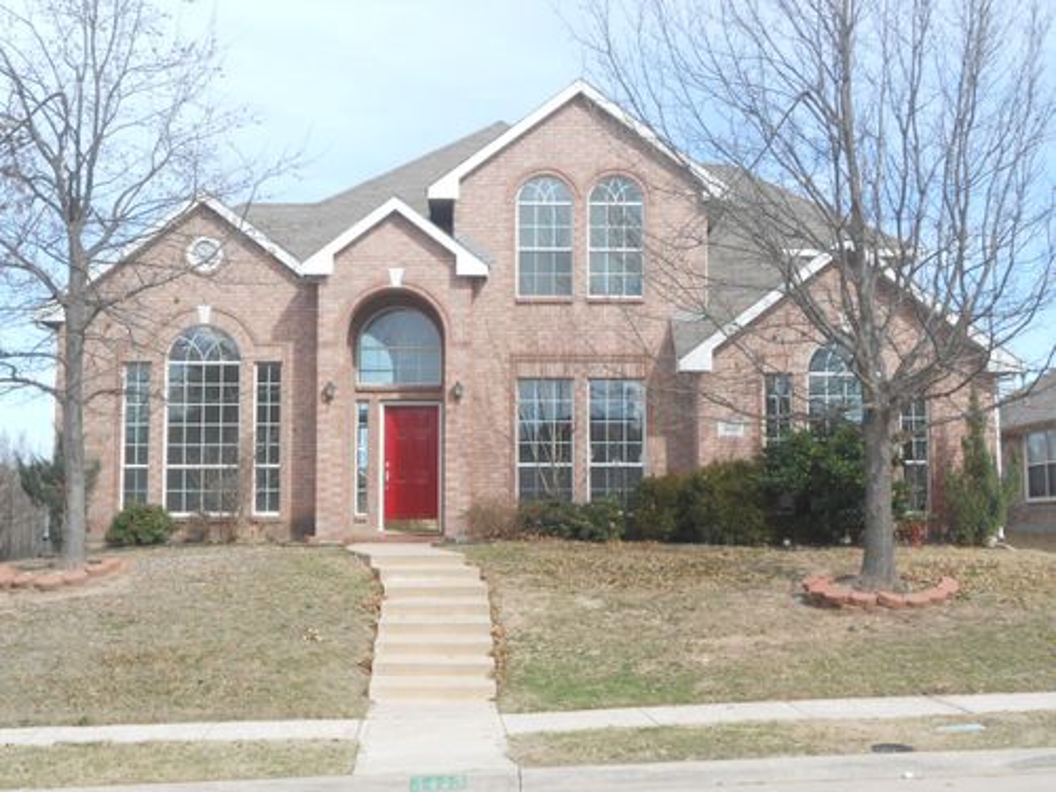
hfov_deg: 38.9
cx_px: 528
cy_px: 396
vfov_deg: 29.7
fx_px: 1495
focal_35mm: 49
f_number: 4.8
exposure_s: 1/250
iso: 80
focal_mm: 8.8
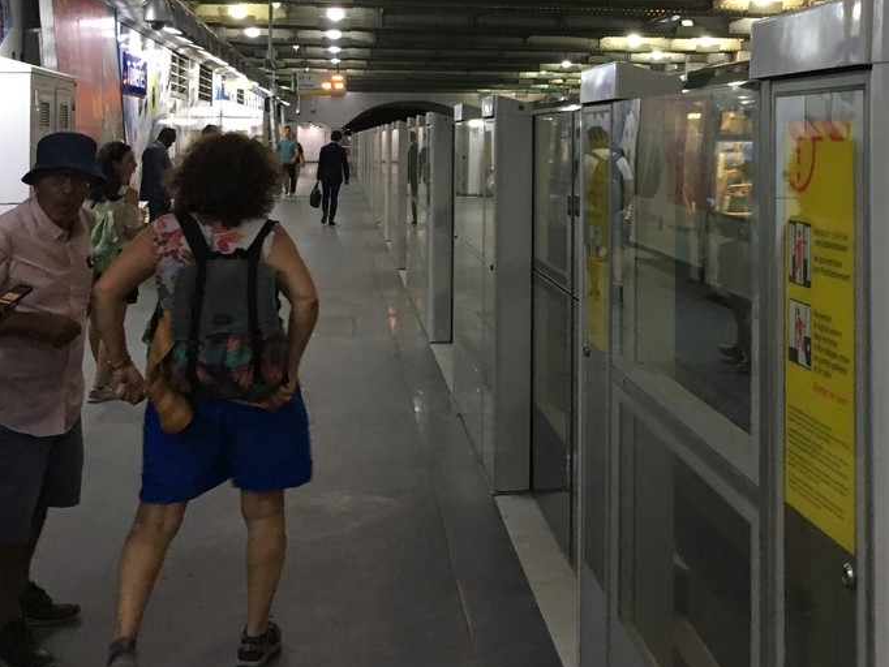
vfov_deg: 27.8
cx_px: 654
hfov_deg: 36.7
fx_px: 1310
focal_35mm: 51
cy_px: 103
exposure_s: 1/33
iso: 200
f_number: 2.2
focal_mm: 4.15
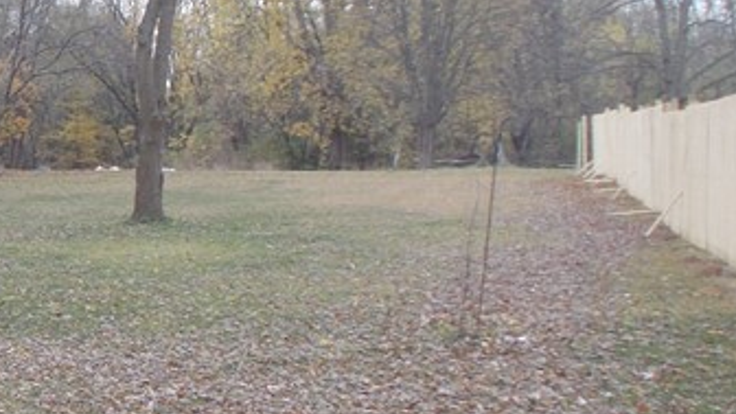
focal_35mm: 113
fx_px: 2205
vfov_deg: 10.7
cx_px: -191
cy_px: 223
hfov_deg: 17.9
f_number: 3.6
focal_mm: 6
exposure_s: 1/160
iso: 80
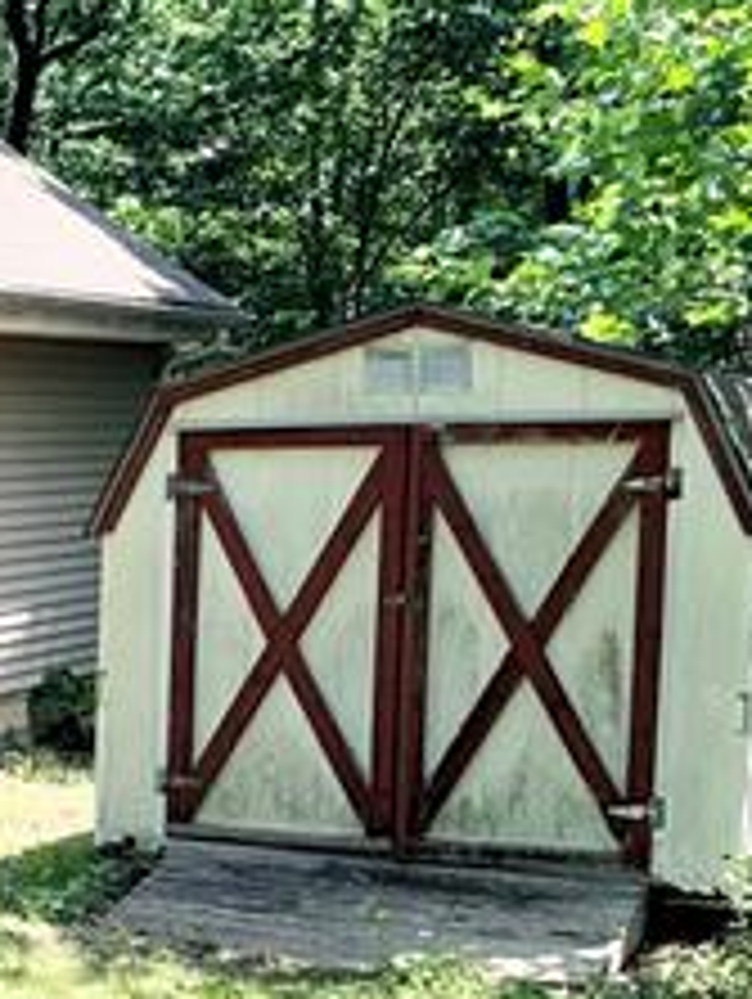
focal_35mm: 83
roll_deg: +1.3
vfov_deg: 23.2
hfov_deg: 15.7
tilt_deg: -7.7
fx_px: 2400
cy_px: 783
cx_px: -518
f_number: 1.78
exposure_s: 1/1653
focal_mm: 6.76
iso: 50
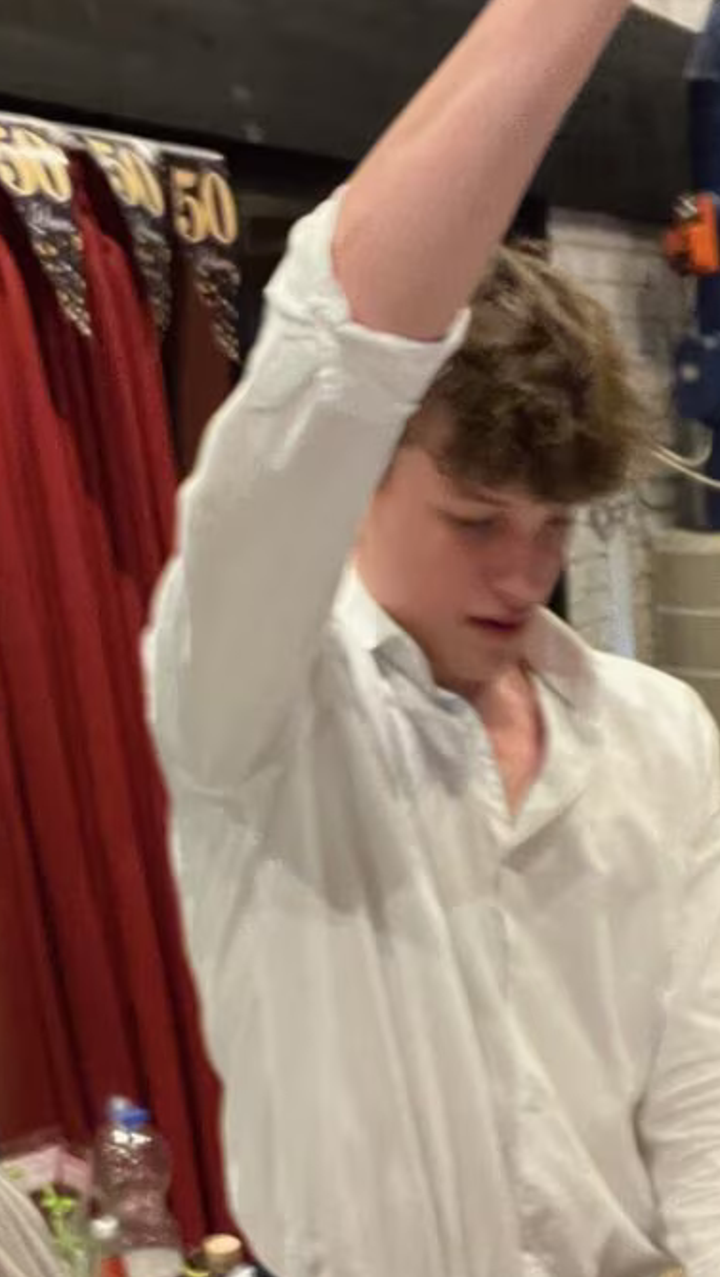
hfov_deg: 24.0
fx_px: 1695
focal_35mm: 50
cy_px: 876
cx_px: 315
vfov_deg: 40.7
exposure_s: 1/17
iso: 640
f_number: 2.2
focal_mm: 2.71
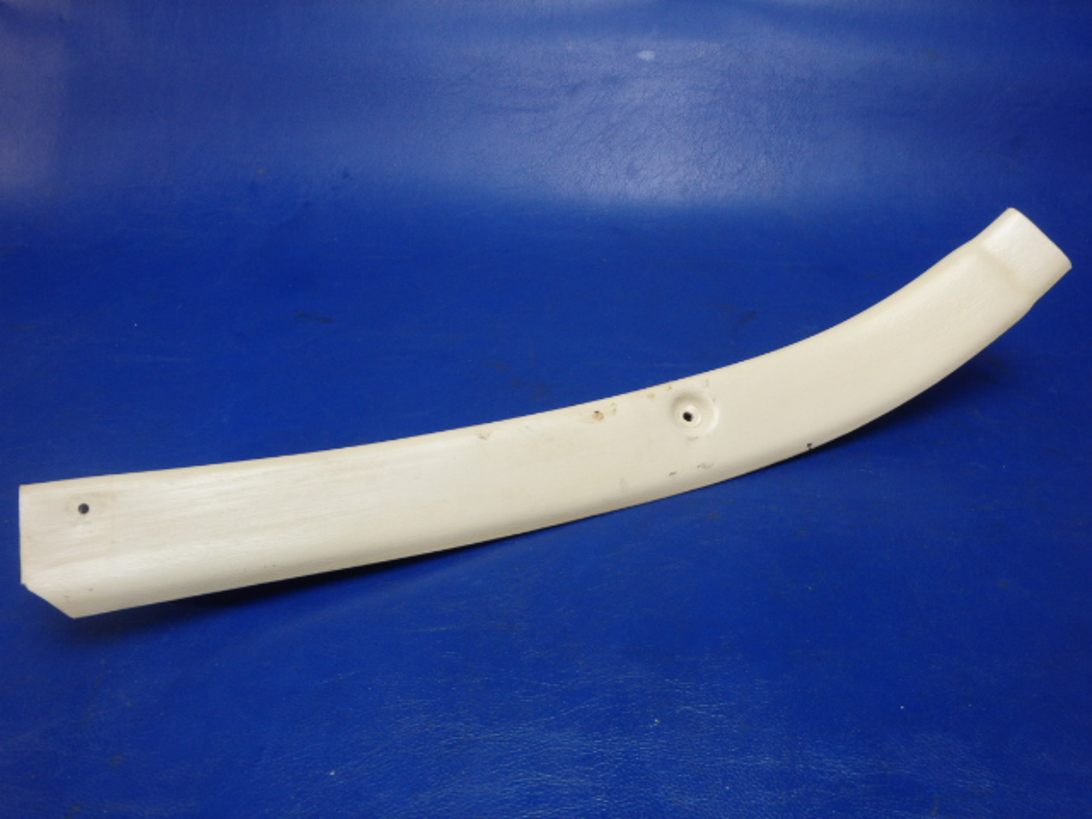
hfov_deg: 63.4
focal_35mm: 28
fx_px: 883
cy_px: 410
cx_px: 546
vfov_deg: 49.7
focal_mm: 5
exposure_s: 1/30
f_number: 3.9
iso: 200
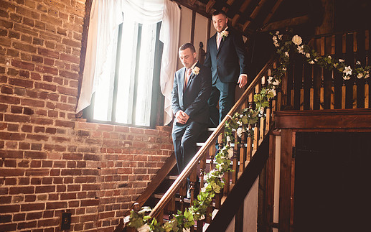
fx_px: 404
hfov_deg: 49.3
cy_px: 110
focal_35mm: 40
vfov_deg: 32.0
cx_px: 183
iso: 320
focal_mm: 35
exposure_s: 1/125
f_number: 2.5
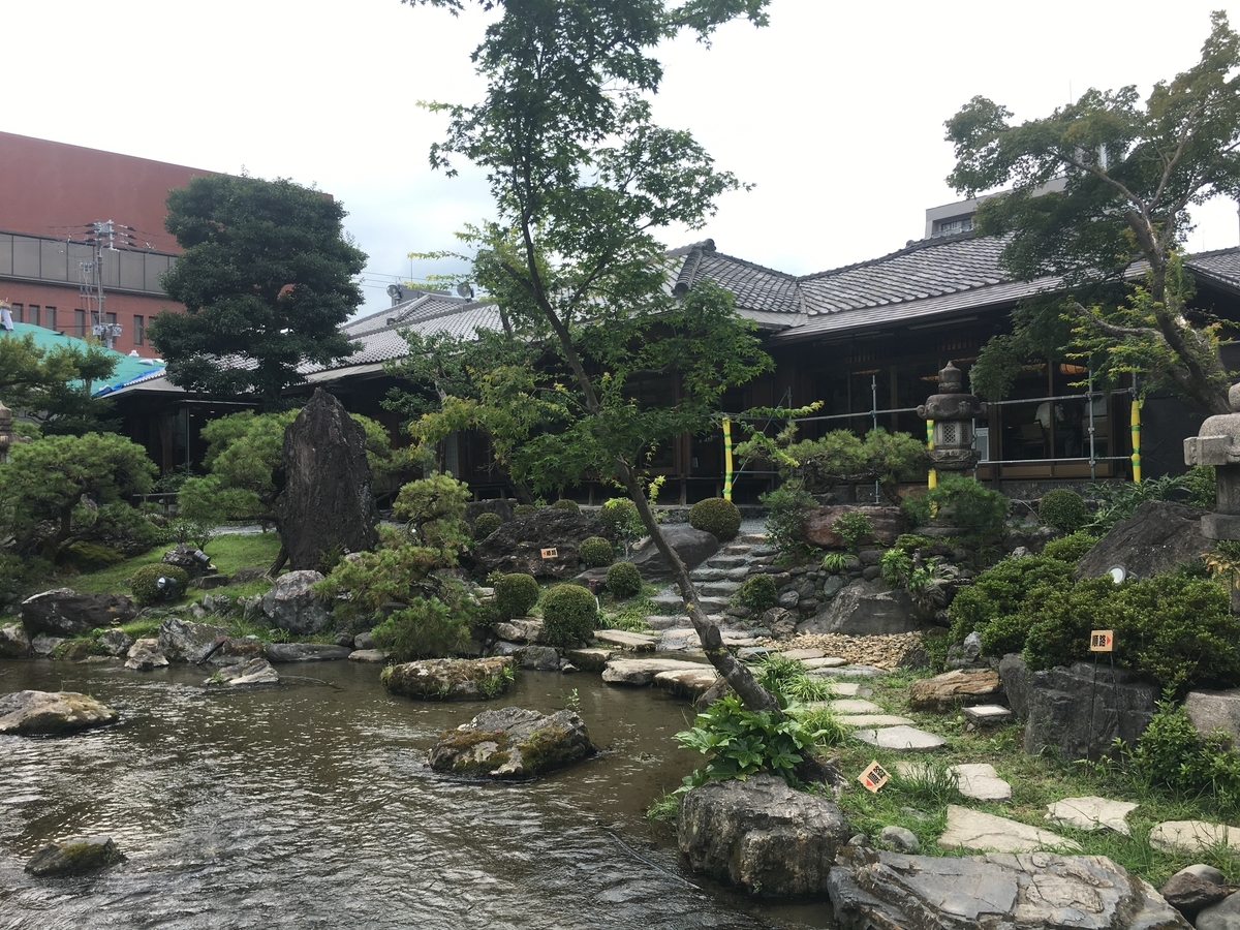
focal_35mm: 29
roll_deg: +1.3
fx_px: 1039
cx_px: 620
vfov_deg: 48.2
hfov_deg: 61.7
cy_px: 465
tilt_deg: +3.3
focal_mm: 4.15
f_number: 2.2
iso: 25
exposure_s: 1/545
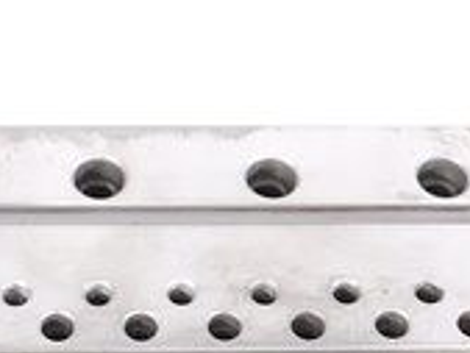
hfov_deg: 18.3
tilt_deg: -64.6
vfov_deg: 12.7
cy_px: 639
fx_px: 1440
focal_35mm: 106
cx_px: 58
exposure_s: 1/17
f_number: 1.8
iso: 40
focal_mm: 3.99
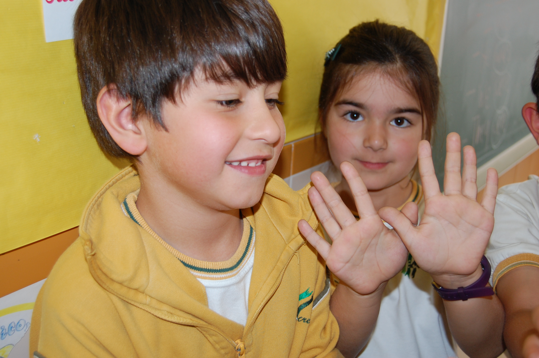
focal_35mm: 46
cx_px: 270
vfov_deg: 28.9
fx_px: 696
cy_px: 179
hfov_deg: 42.4
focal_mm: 31
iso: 400
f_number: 4.5
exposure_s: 1/60
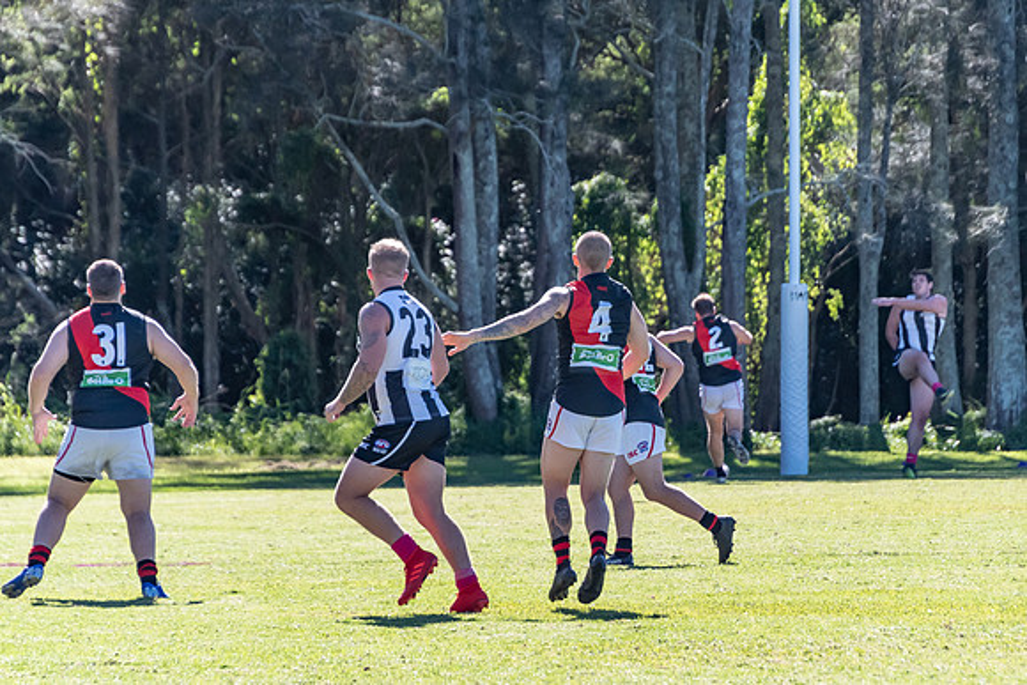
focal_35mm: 369
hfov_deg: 5.6
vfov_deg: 3.7
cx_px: 560
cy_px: 374
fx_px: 10521
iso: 800
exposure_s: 1/2000
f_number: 6.3
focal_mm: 220
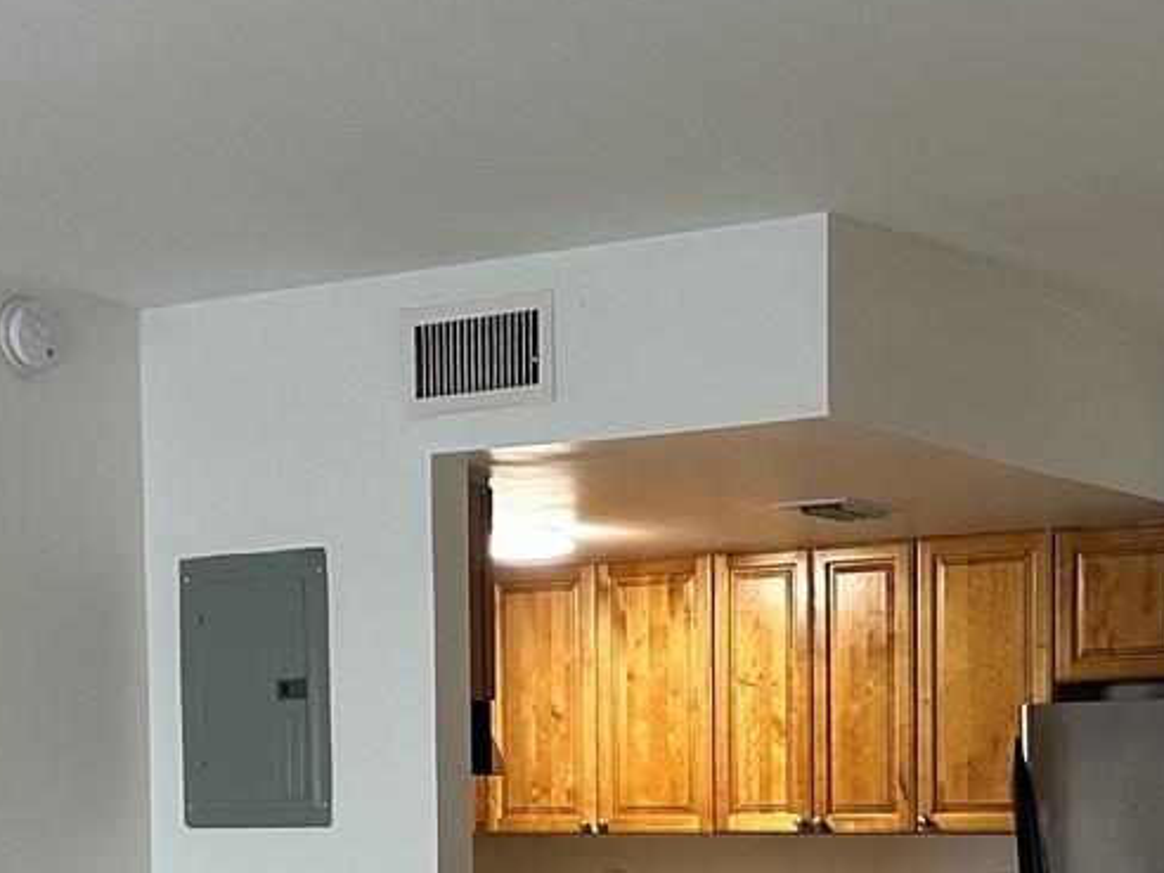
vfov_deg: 18.4
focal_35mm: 78
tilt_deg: -1.9
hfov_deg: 25.0
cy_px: 894
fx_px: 2623
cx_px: 665
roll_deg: +0.6
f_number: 1.78
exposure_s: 1/60
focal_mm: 6.86
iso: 200
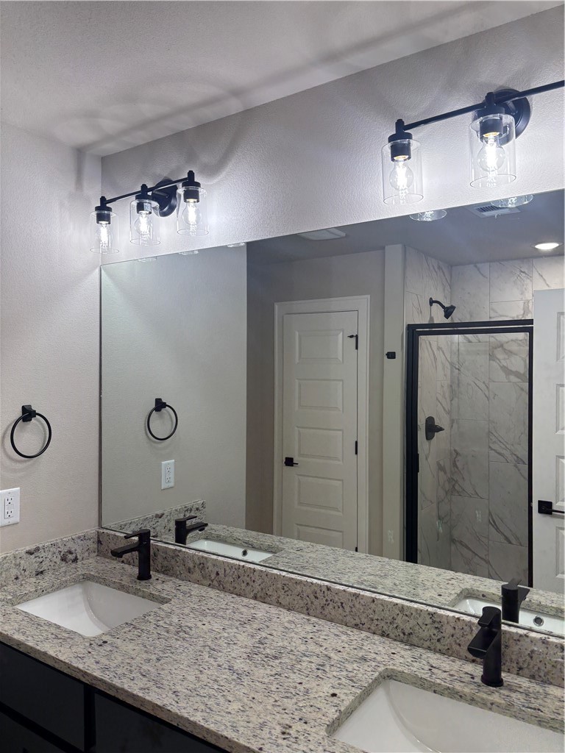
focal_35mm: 26
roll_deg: -0.5
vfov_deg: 67.3
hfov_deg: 53.1
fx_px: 566
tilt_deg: -0.1
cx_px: 282
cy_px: 376
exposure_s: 1/162
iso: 50
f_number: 1.6
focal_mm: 5.96
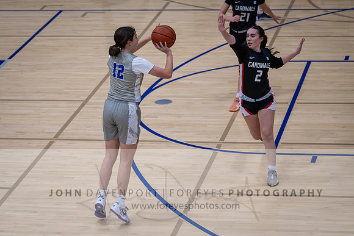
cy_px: 98
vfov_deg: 9.1
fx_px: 1476
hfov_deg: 13.7
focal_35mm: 150
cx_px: 131
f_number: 2.8
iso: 2500
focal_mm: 90
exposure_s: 1/1000
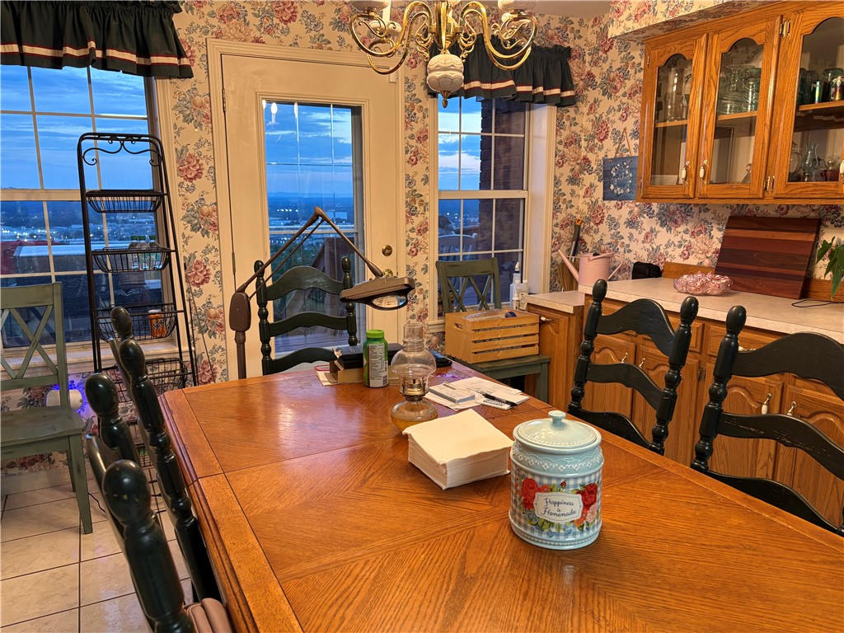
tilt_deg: -9.9
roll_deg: +0.4
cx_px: 422
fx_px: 634
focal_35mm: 26
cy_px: 316
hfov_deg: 67.3
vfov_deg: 53.1
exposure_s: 1/60
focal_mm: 5.96
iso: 160
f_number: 1.6
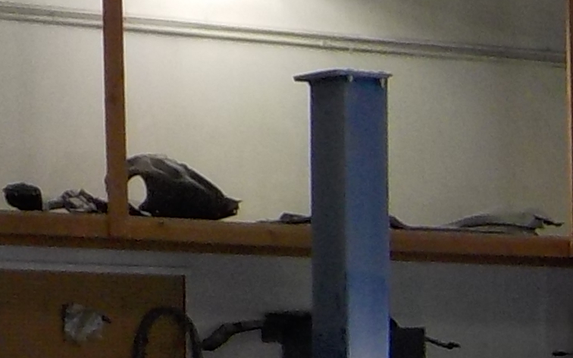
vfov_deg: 7.3
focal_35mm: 175
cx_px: 1044
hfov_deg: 11.1
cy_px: 592
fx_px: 2732
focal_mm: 4.1
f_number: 3.3
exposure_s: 1/30
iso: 125
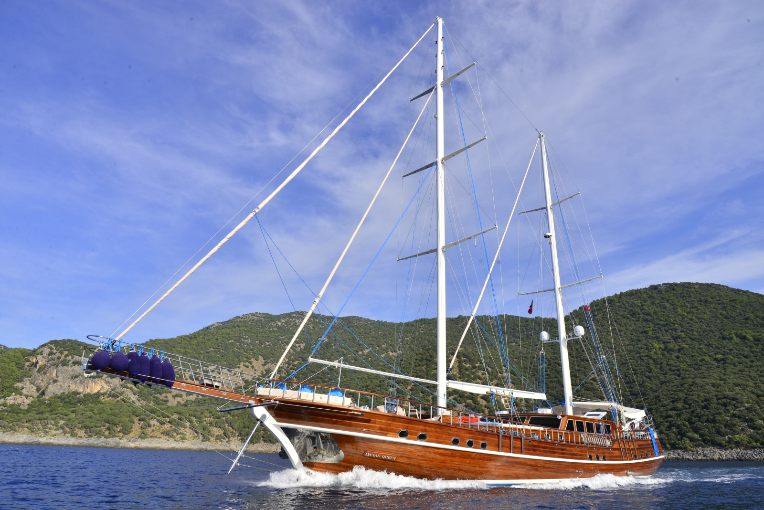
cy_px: 255
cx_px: 382
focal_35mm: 24
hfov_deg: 73.7
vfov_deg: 53.2
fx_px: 509
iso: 100
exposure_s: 1/200
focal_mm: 24
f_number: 13
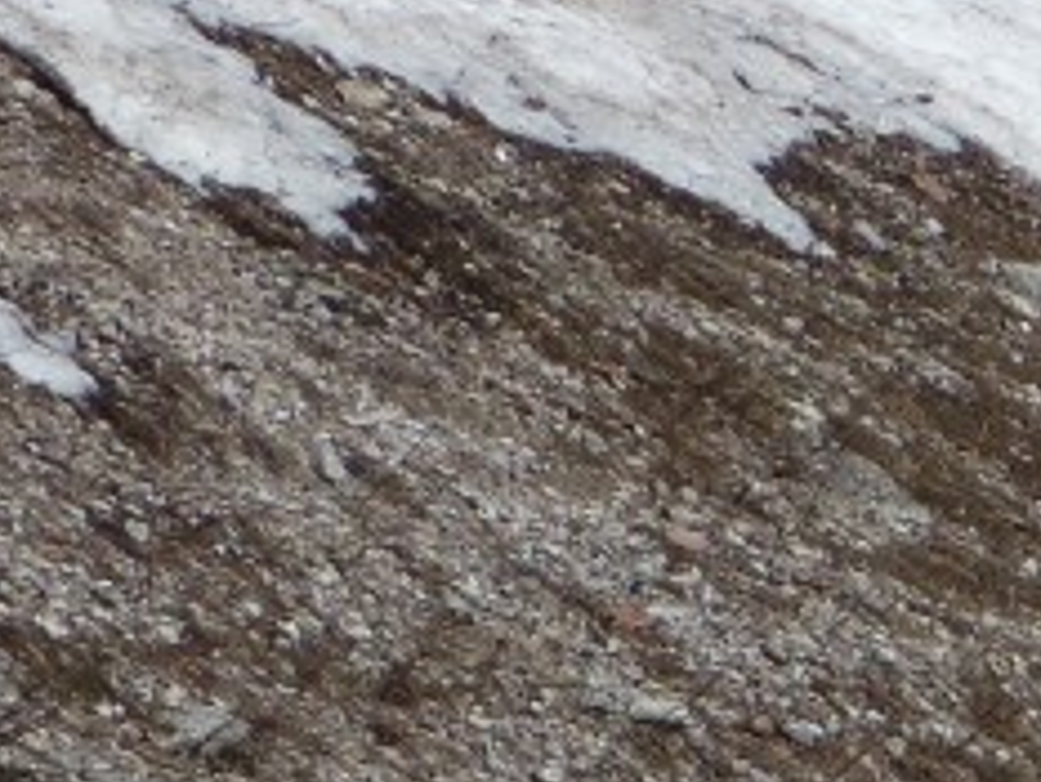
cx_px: 1483
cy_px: 1010
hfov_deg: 1.5
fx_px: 39717
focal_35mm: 1320
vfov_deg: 1.1
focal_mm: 49.2
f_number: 5.6
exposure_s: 1/800
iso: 80
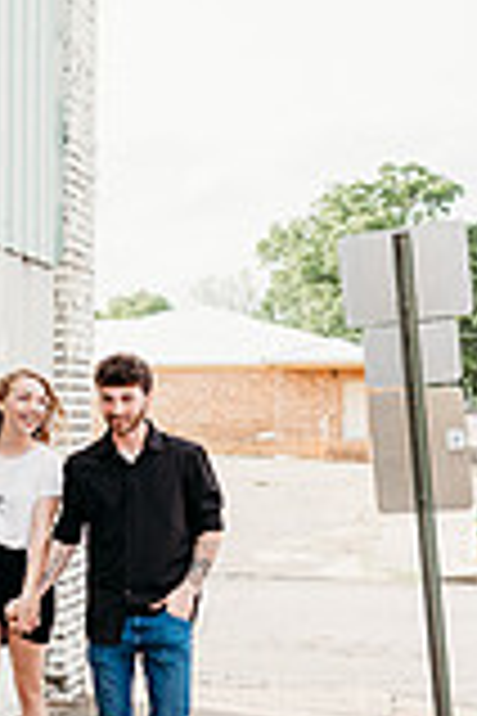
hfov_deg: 19.3
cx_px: -22
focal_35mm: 68
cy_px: 423
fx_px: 1351
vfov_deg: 29.6
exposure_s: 1/640
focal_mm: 24
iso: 100
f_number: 2.8
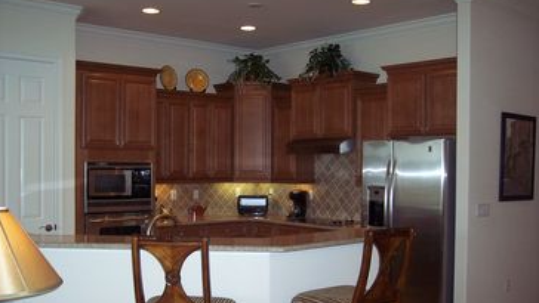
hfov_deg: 47.3
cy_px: 183
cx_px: 270
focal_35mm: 43
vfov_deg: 27.7
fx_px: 615
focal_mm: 8
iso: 140
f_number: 2.8
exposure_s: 1/60
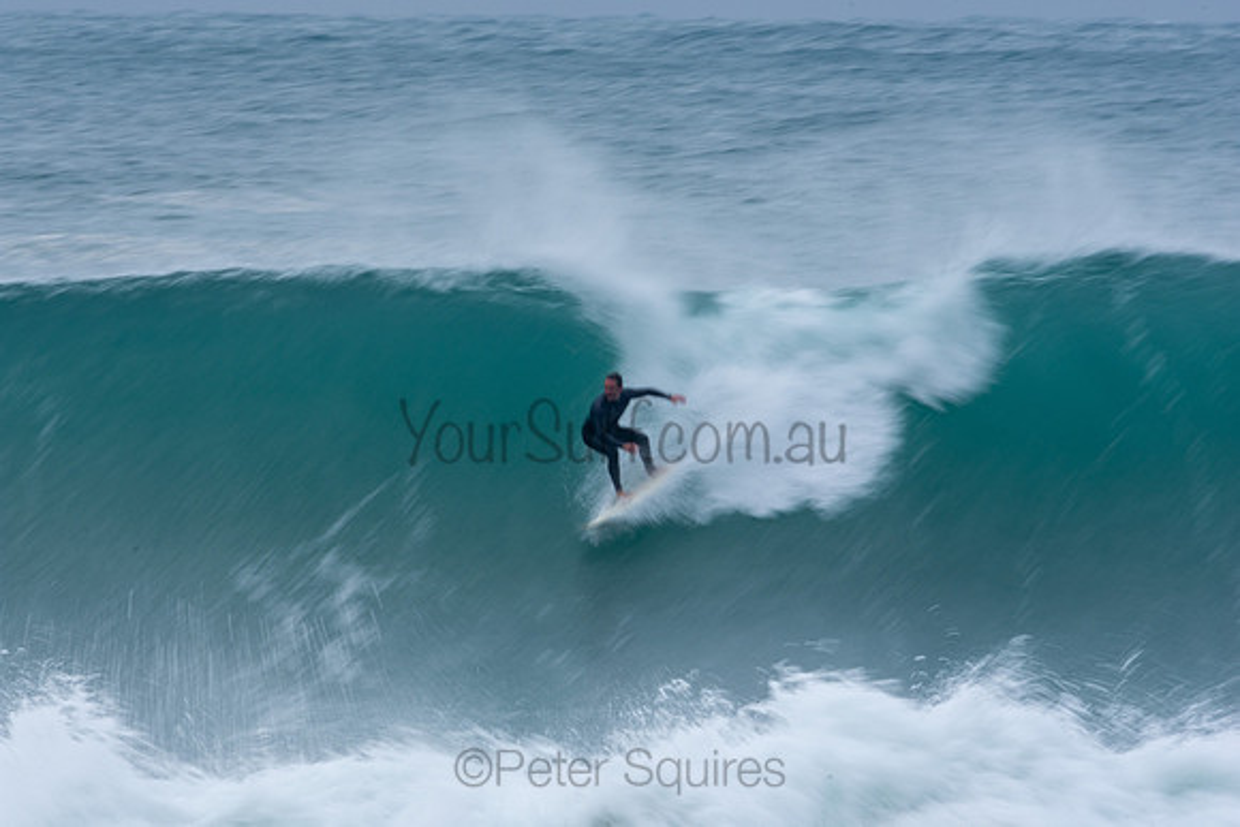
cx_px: 620
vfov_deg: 1.8
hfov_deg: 2.7
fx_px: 25838
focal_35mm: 750
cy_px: 414
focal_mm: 500
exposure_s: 1/20
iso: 100
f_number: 25
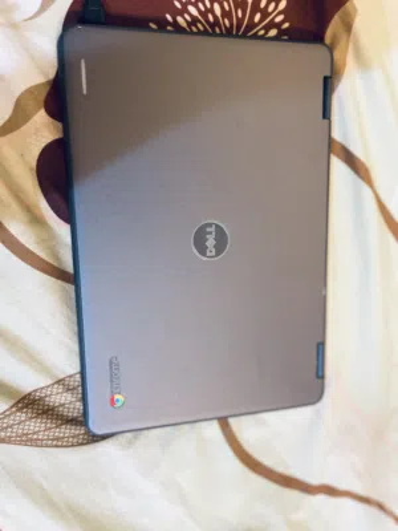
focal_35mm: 26
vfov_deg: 67.3
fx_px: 399
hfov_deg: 53.1
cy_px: 266
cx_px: 199
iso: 640
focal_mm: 4.2
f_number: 1.6
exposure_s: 1/25
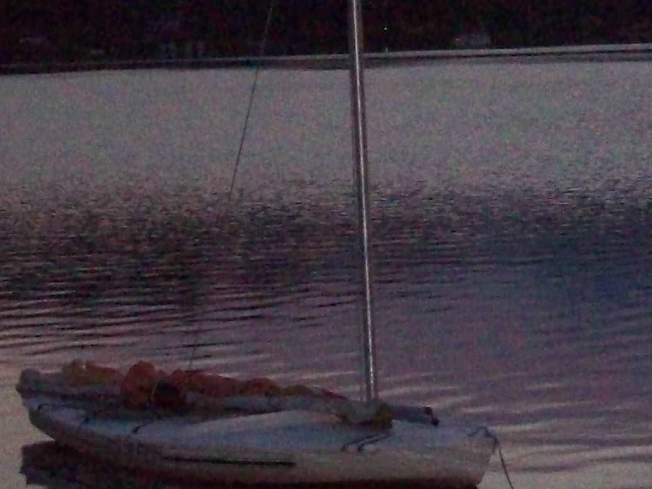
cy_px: 35
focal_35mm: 190
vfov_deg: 7.8
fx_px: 3579
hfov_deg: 10.1
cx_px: 951
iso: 800
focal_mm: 10.7
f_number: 3.8
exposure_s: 1/181
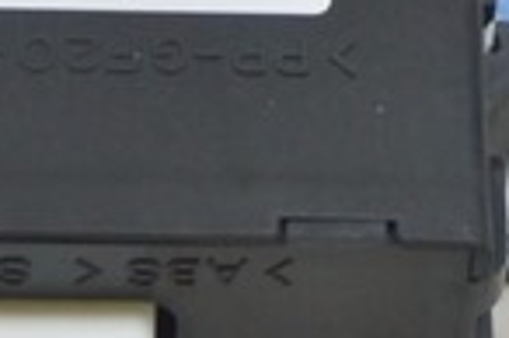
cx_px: 87
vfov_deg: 5.0
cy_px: -113
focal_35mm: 274
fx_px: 3870
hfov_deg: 7.5
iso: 400
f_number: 4
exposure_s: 1/50
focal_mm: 26
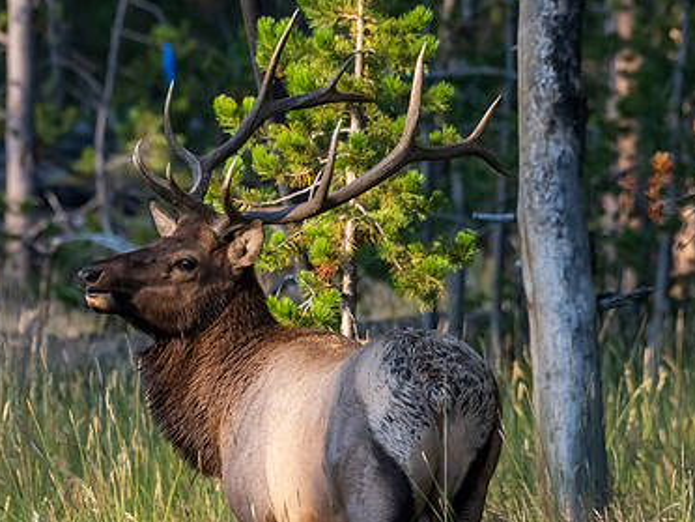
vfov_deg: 1.3
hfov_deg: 1.8
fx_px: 22145
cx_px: 241
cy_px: 339
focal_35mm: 1103
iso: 2800
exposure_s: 1/1250
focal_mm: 500
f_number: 9
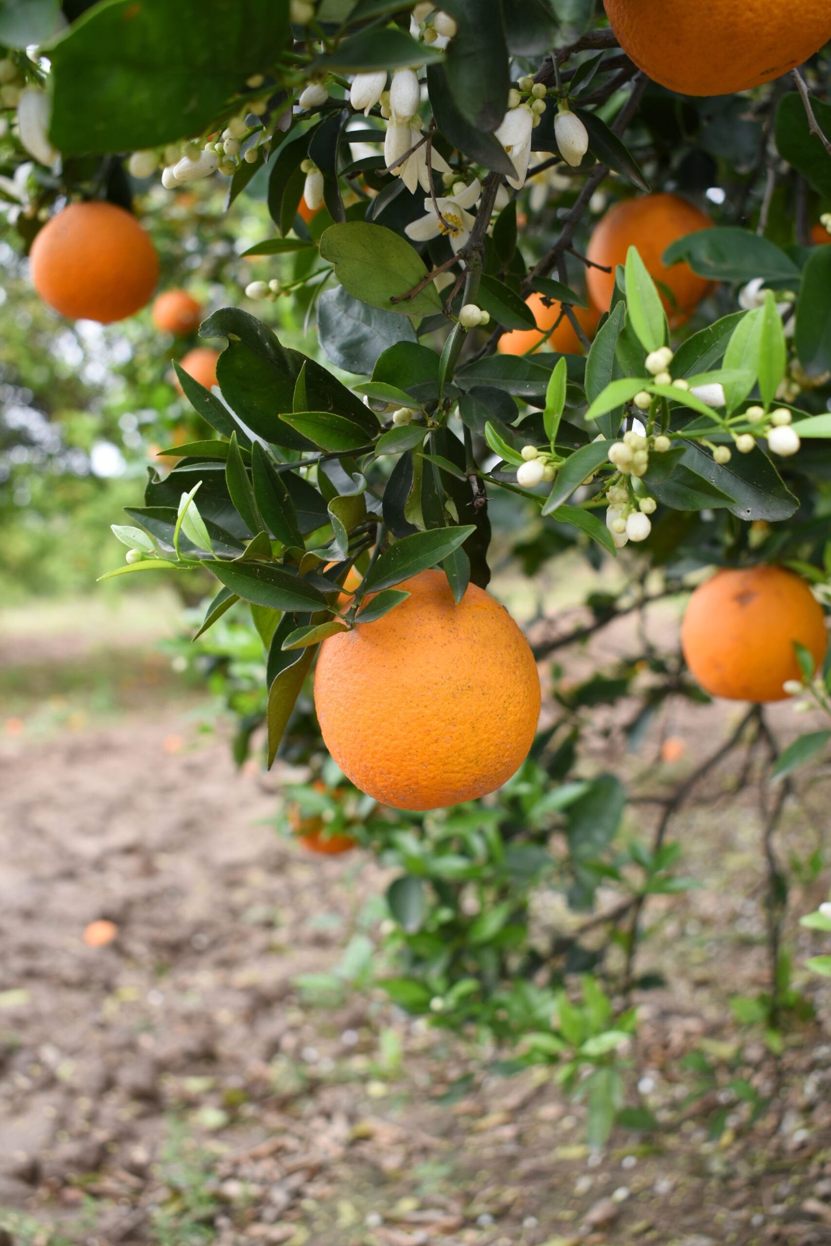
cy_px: 623
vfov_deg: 49.6
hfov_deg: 34.2
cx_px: 416
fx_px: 1350
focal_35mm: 39
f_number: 4.5
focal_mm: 26
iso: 100
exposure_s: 1/100
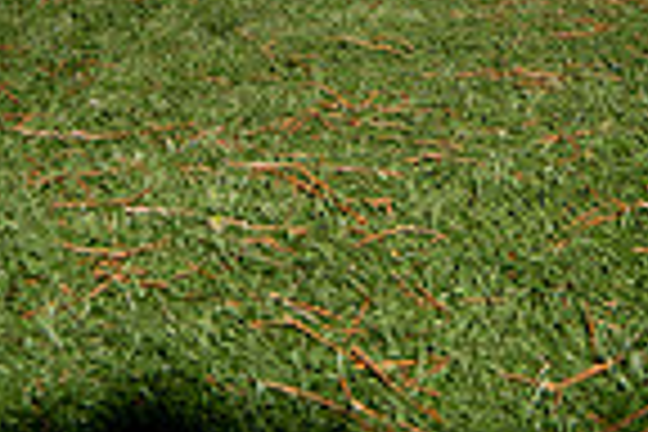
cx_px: 333
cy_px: -562
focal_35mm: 81
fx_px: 1458
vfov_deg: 13.2
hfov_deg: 25.1
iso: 250
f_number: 8
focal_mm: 26
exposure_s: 1/250
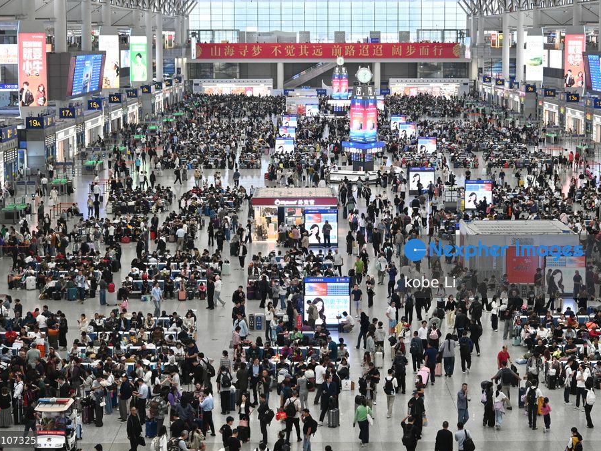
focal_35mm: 82
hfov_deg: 23.8
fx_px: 1424
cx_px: 339
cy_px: 227
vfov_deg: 18.0
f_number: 6
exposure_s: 1/200
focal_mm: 75
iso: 4000
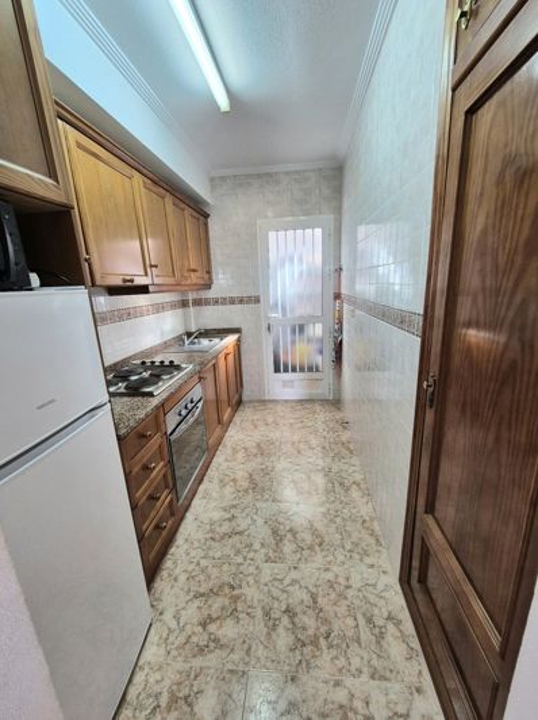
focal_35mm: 13
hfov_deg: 89.8
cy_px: 360
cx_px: 269
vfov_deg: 106.2
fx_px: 270
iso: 125
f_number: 2.2
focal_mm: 2.2
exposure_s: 1/50
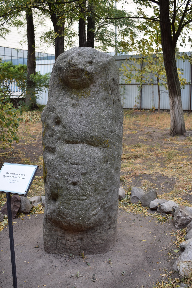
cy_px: 144
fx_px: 300
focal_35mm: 38
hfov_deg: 35.5
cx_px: 96
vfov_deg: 51.3
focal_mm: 25
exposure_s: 1/100
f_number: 5
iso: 400
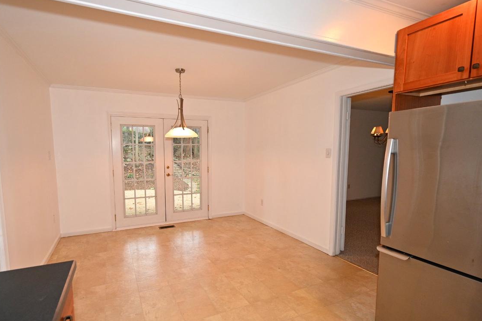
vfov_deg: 67.2
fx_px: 241
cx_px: 215
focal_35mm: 18
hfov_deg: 89.7
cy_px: 175
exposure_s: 1/125
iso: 1000
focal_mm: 14
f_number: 4
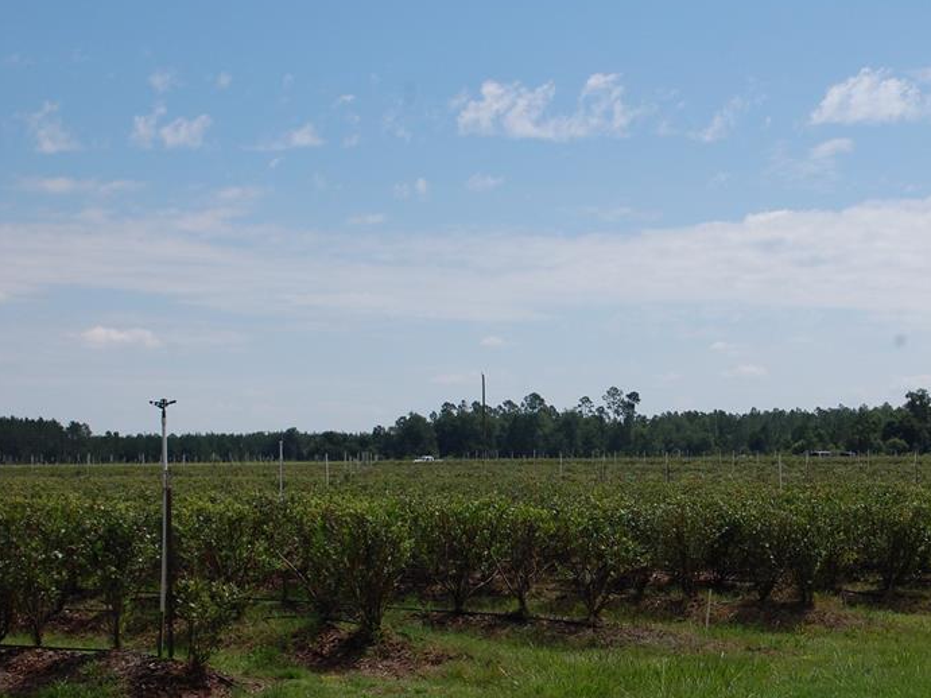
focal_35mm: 75
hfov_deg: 26.0
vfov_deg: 19.7
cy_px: 402
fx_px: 2009
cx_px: 577
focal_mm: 35
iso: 200
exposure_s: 1/400
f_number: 10
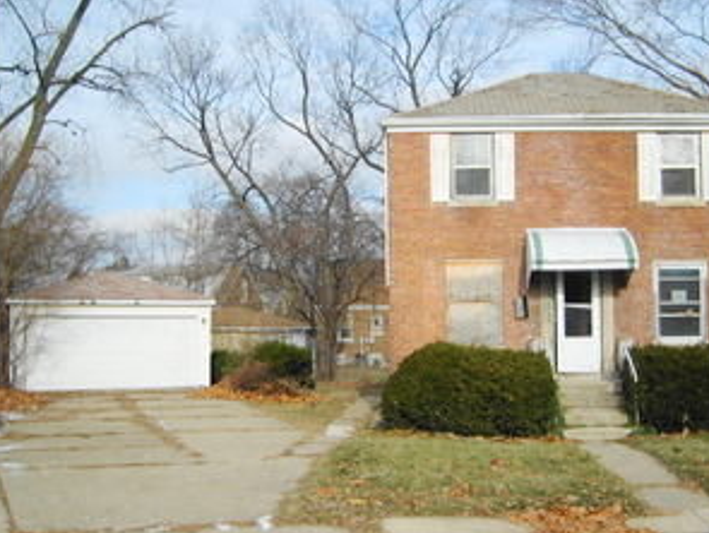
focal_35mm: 41
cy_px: 291
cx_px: 387
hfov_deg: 45.7
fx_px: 841
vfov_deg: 35.2
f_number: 7.1
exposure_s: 1/180
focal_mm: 5.8
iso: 50
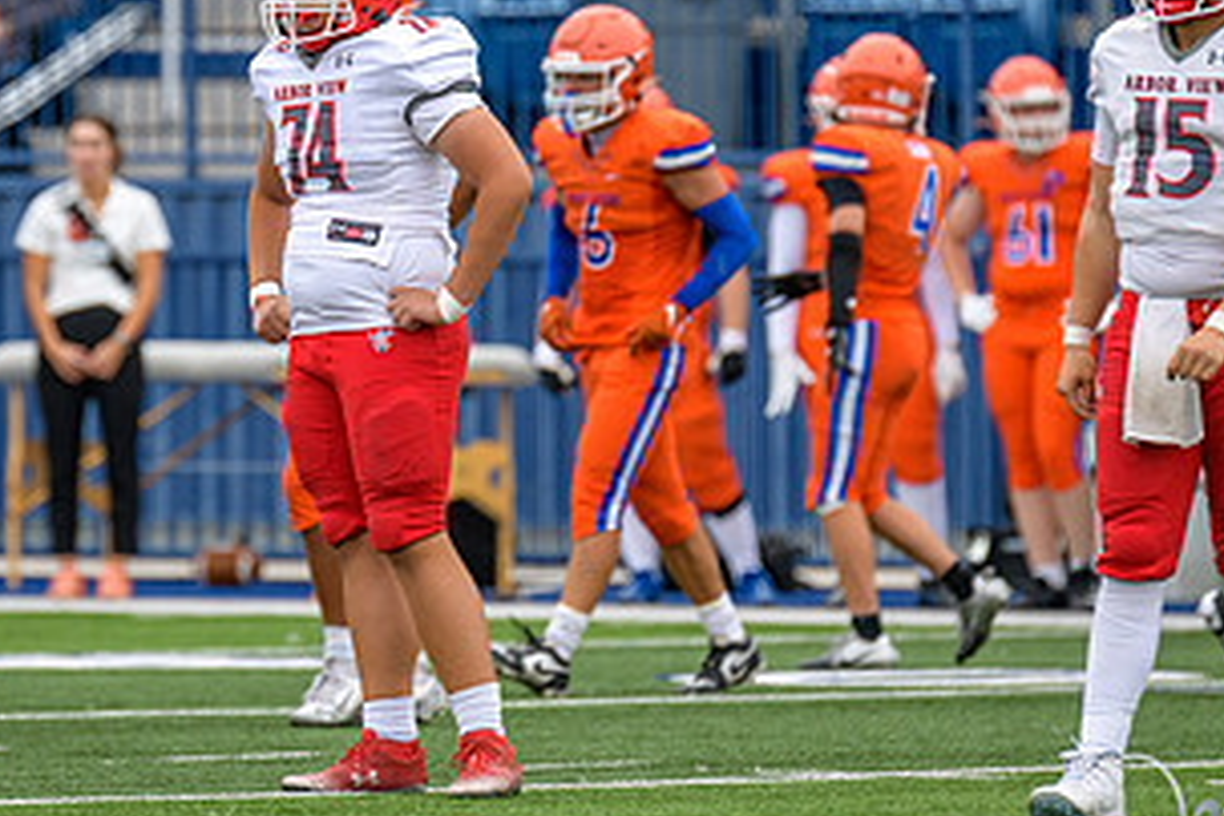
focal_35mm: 575
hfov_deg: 3.6
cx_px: 372
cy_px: 269
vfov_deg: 2.4
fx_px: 19548
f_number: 3.5
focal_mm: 300
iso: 220
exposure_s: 1/800
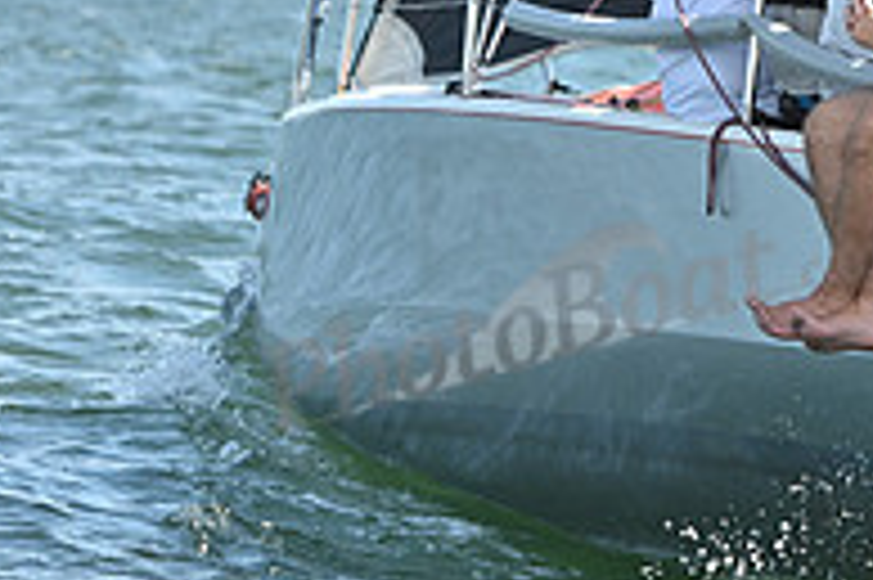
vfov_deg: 3.8
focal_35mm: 365
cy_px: 20
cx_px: 1134
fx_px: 8844
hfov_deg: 5.6
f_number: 6.3
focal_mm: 122
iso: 250
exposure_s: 1/1250
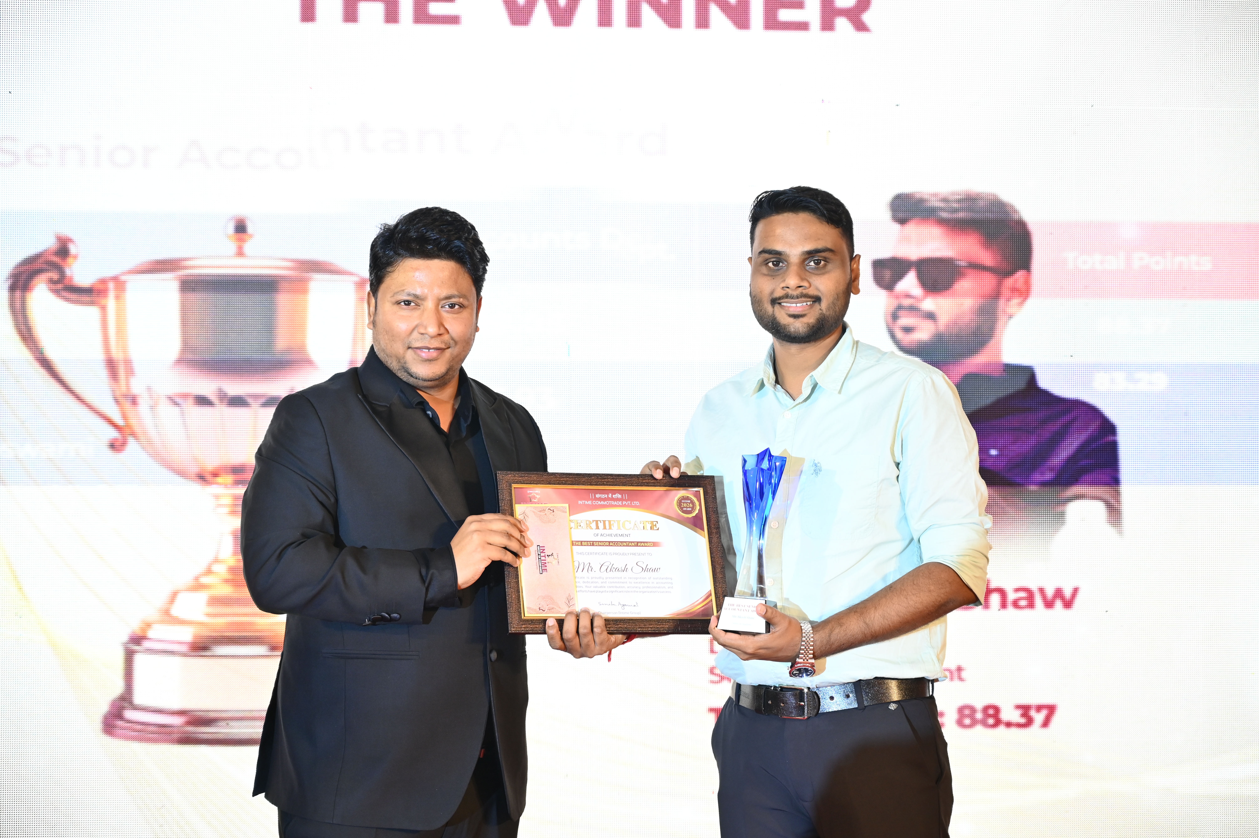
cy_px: 419
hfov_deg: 28.9
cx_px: 630
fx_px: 2446
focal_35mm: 70
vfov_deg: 19.4
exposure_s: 1/200
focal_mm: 70
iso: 640
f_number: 4
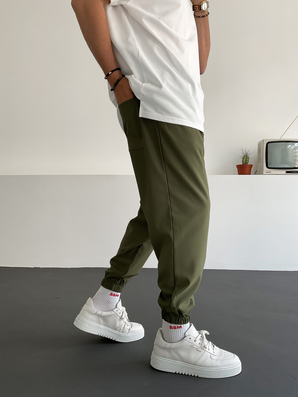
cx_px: 149
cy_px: 198
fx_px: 333
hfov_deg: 48.2
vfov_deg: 61.7
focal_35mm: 29
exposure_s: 1/120
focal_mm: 3
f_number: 1.8
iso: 32
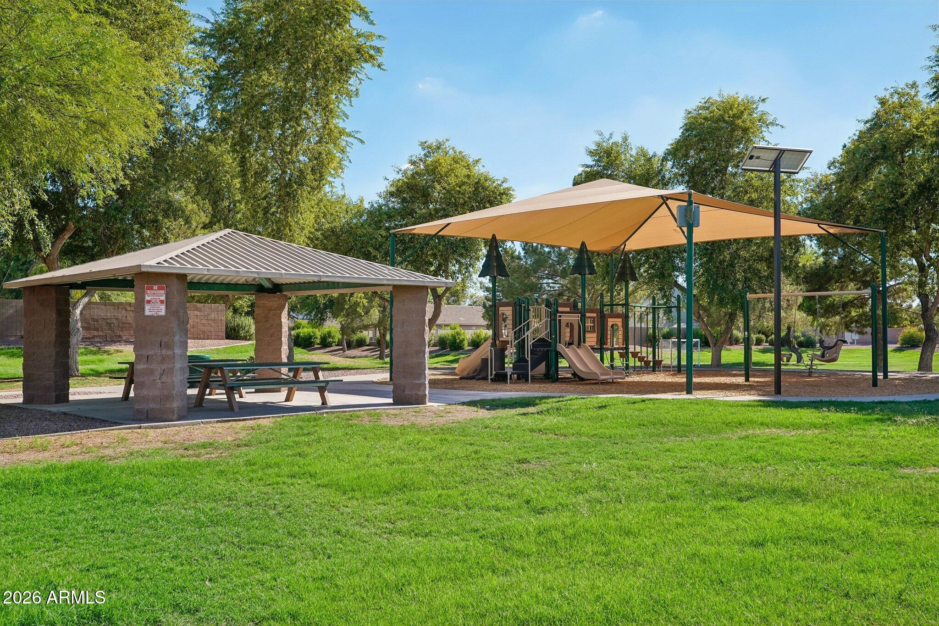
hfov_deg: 55.1
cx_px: 470
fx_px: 900
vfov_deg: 38.4
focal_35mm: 34
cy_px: 313
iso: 400
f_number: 8
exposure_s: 1/640
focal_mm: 34.5
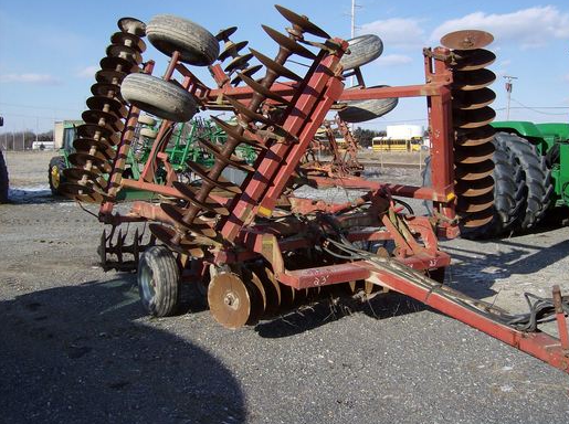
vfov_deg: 37.6
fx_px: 623
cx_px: 298
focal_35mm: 38
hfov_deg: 49.0
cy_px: 210
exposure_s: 1/808
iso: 100
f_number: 4.7
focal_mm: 6
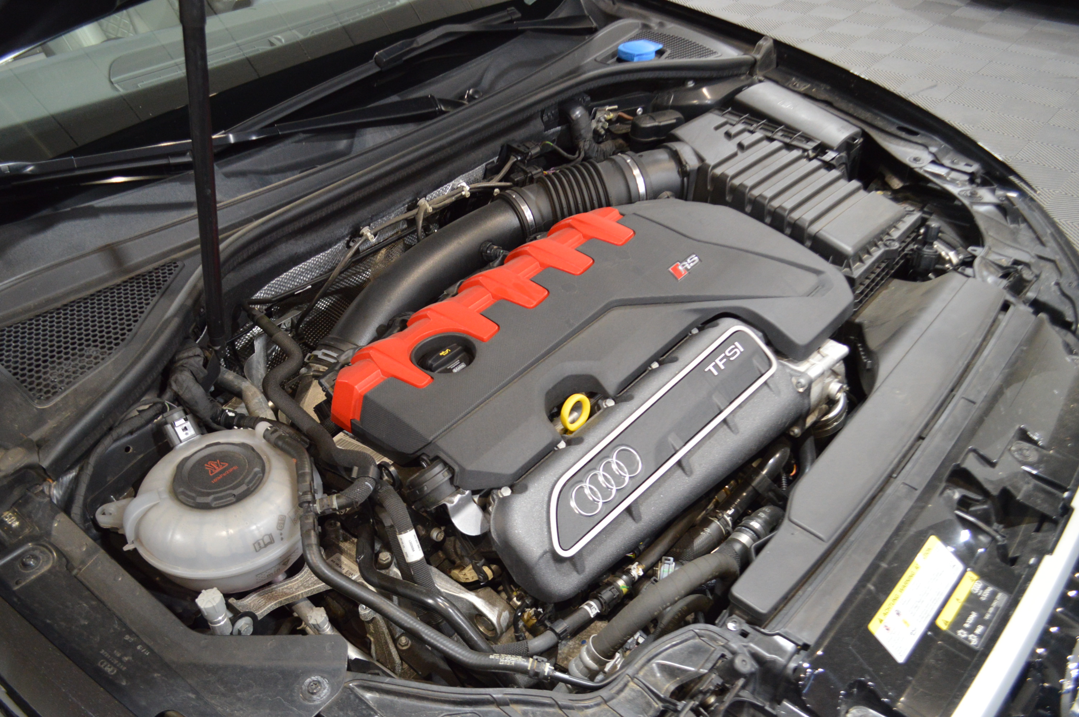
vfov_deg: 43.5
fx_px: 898
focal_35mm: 30
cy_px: 358
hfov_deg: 62.0
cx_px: 540
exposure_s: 1/60
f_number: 3.8
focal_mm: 20
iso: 1400
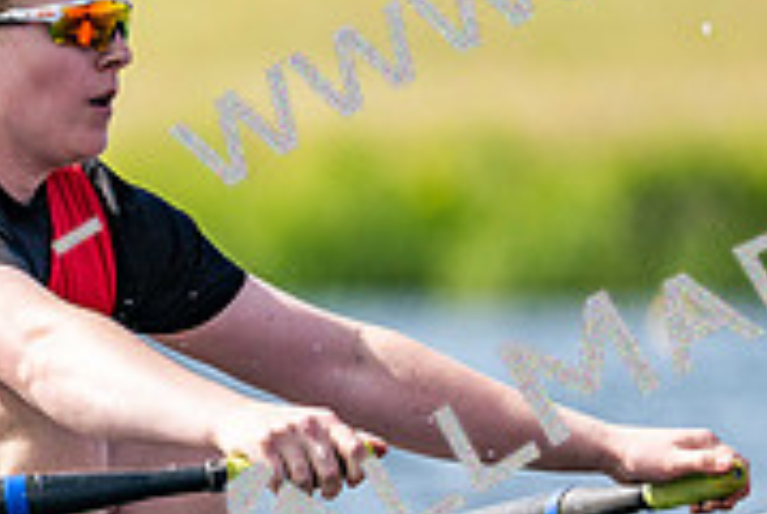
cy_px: 259
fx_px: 27593
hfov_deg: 1.6
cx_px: -141
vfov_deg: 1.1
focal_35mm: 1293
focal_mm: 400
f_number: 4.5
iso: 320
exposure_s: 1/2500
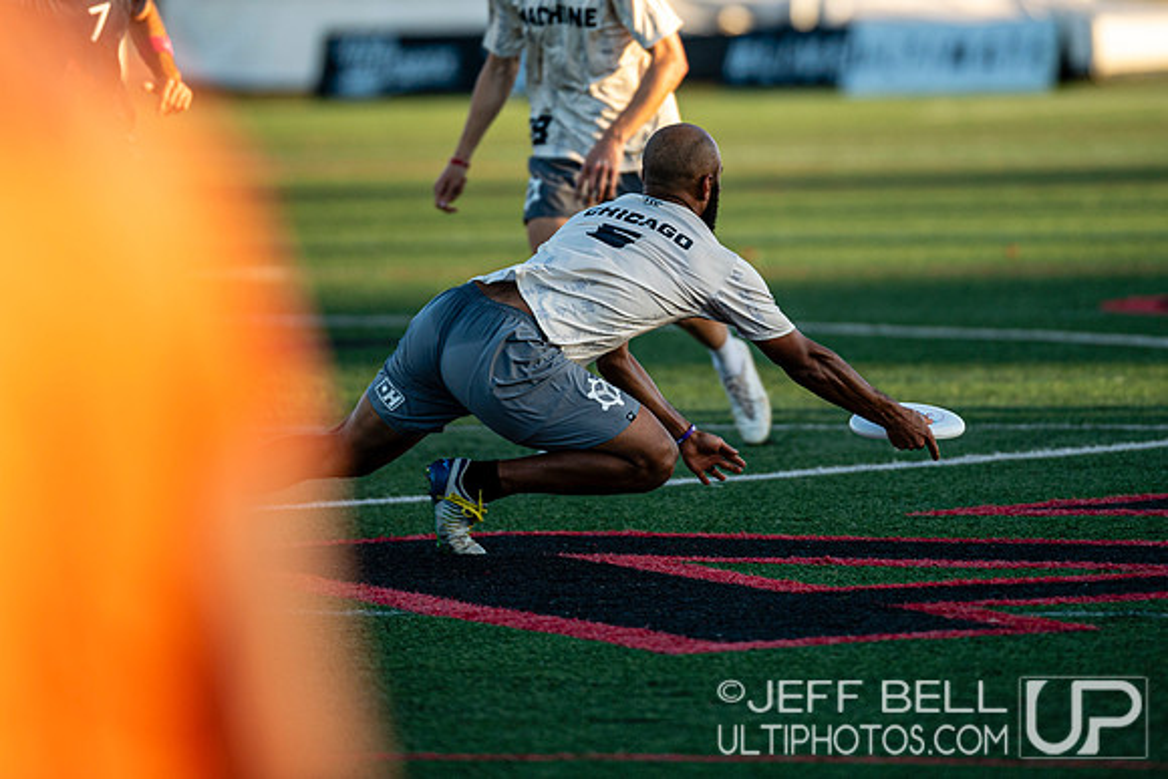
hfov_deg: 4.5
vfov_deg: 3.0
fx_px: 15020
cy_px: 178
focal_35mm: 463
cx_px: 682
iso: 220
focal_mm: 300
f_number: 3.2
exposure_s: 1/1250
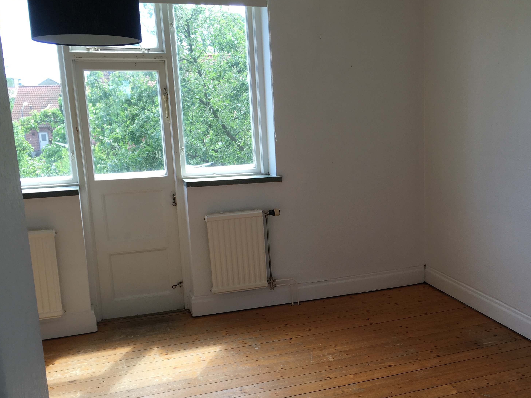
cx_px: 344
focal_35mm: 40
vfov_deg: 35.9
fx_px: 614
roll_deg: +2.0
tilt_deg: -11.2
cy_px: 229
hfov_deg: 46.2
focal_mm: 4.15
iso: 25
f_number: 2.2
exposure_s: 1/100
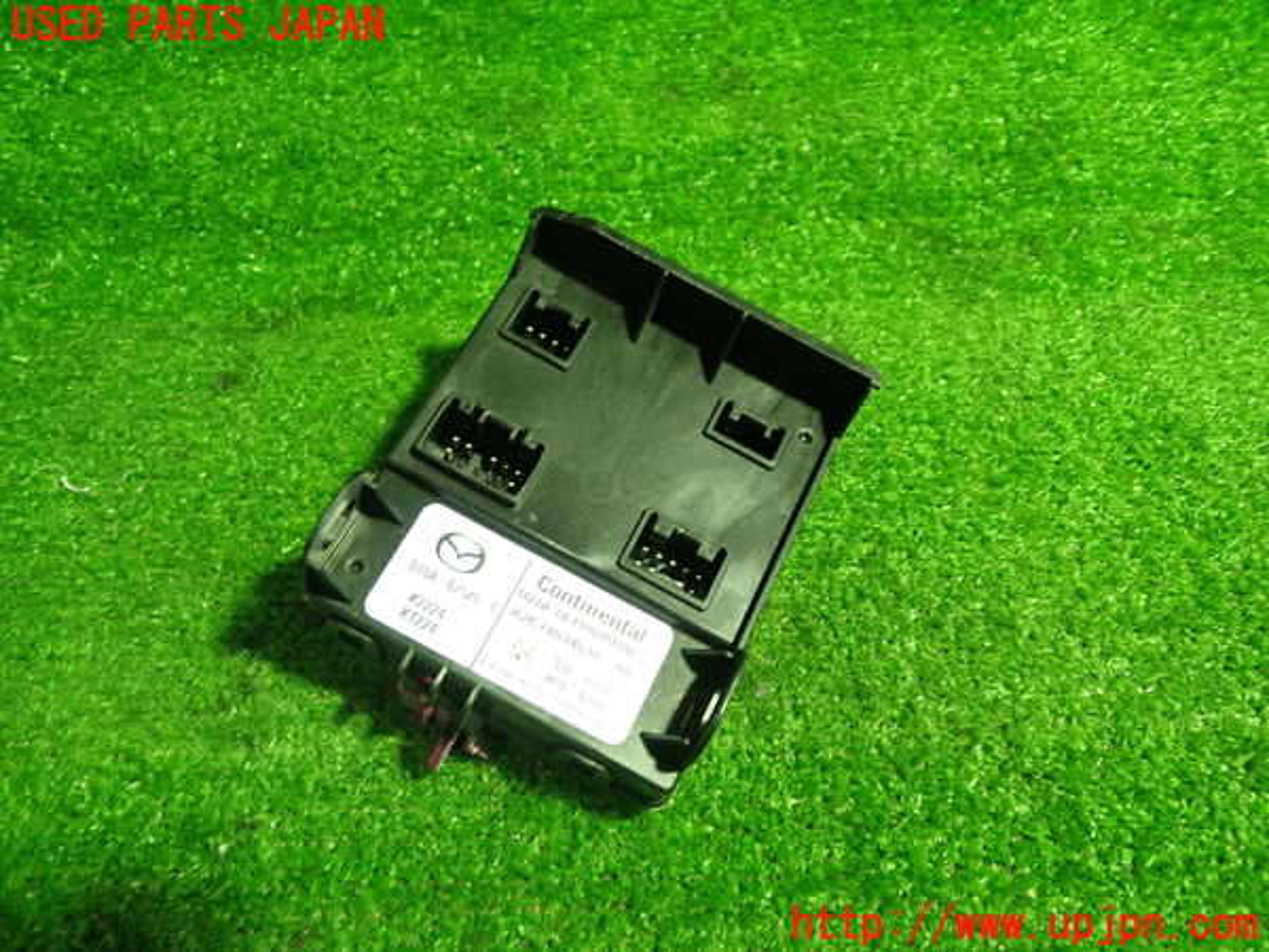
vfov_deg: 46.8
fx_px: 1100
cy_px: 476
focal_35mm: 30
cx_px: 634
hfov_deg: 60.0
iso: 400
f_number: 2.3
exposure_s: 1/30
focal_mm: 5.4
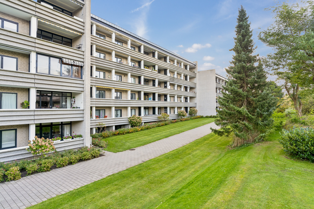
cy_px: 104
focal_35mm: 20
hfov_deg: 84.0
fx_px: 174
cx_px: 157
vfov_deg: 61.9
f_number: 8
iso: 160
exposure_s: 1/30
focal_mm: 20
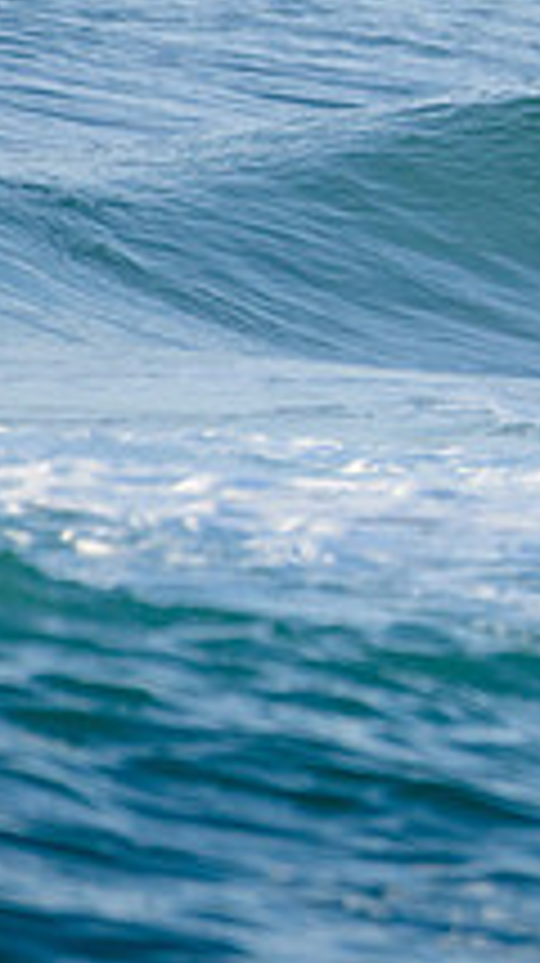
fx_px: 44398
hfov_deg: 0.7
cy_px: 115
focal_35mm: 1740
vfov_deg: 1.2
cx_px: 1498
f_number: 5.6
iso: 560
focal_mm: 500
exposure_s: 1/2000
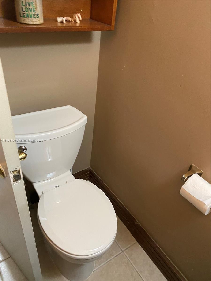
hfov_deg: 53.1
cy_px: 140
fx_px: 211
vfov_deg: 67.3
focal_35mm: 26
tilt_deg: -33.0
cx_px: 106
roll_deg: -8.0
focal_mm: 4.25
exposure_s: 1/40
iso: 500
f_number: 1.8
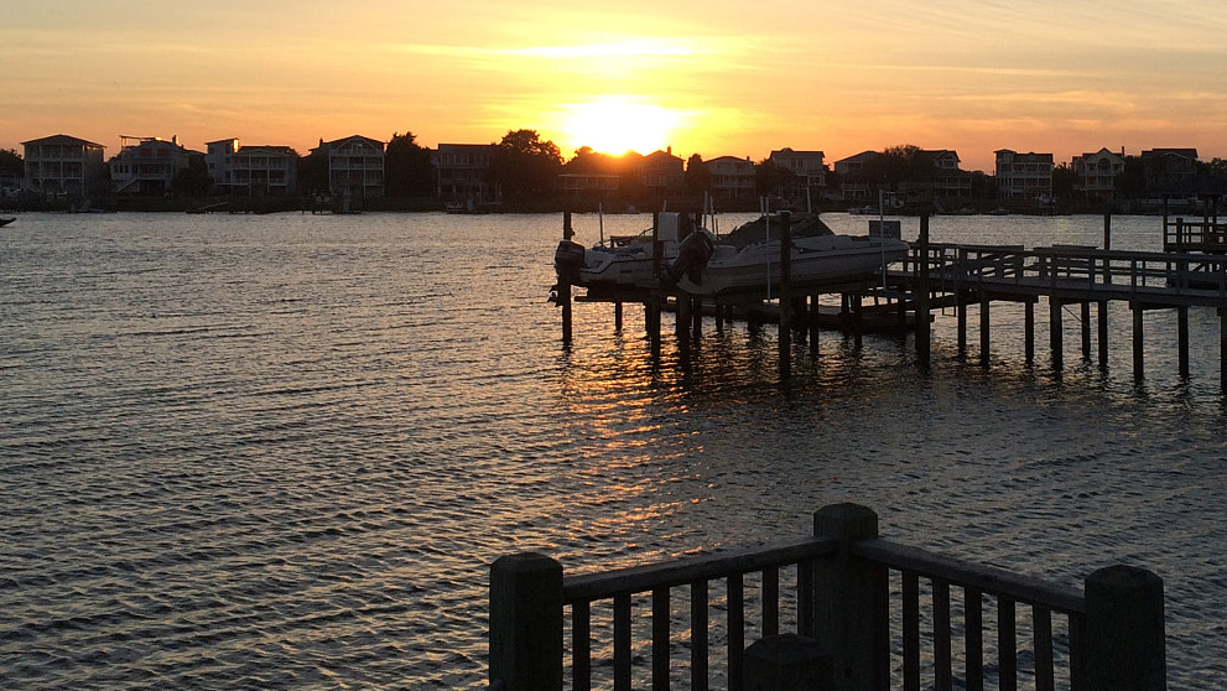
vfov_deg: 23.3
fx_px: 1660
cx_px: 827
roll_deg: +0.1
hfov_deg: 40.0
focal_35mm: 51
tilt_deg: -1.0
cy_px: 185
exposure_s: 1/873
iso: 32
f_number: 2.2
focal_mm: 4.15
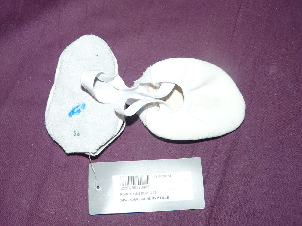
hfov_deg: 43.9
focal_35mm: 43
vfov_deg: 33.6
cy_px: 113
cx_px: 151
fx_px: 375
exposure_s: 1/40
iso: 100
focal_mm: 7
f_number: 3.2
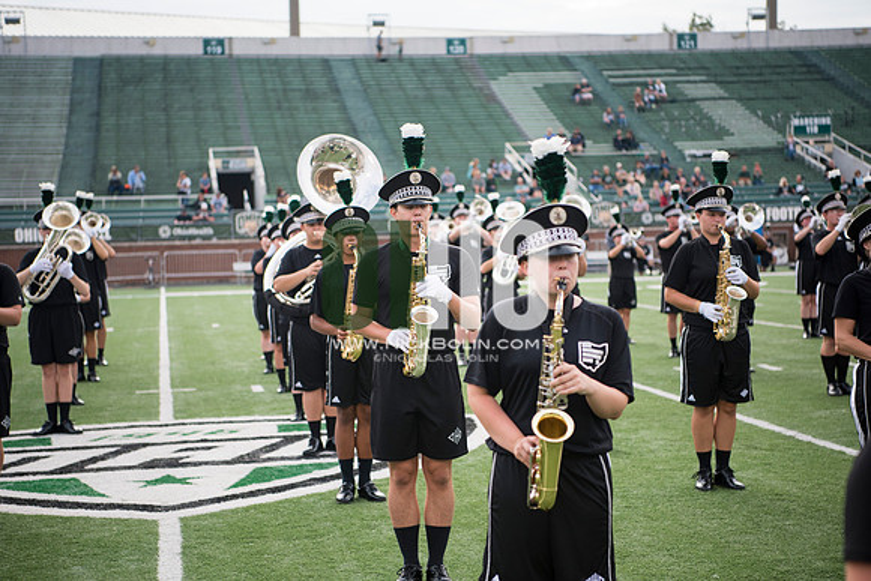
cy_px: 290
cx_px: 436
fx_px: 1694
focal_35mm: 70
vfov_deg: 19.5
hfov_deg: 28.8
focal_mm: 70
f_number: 2.8
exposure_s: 1/2000
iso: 400
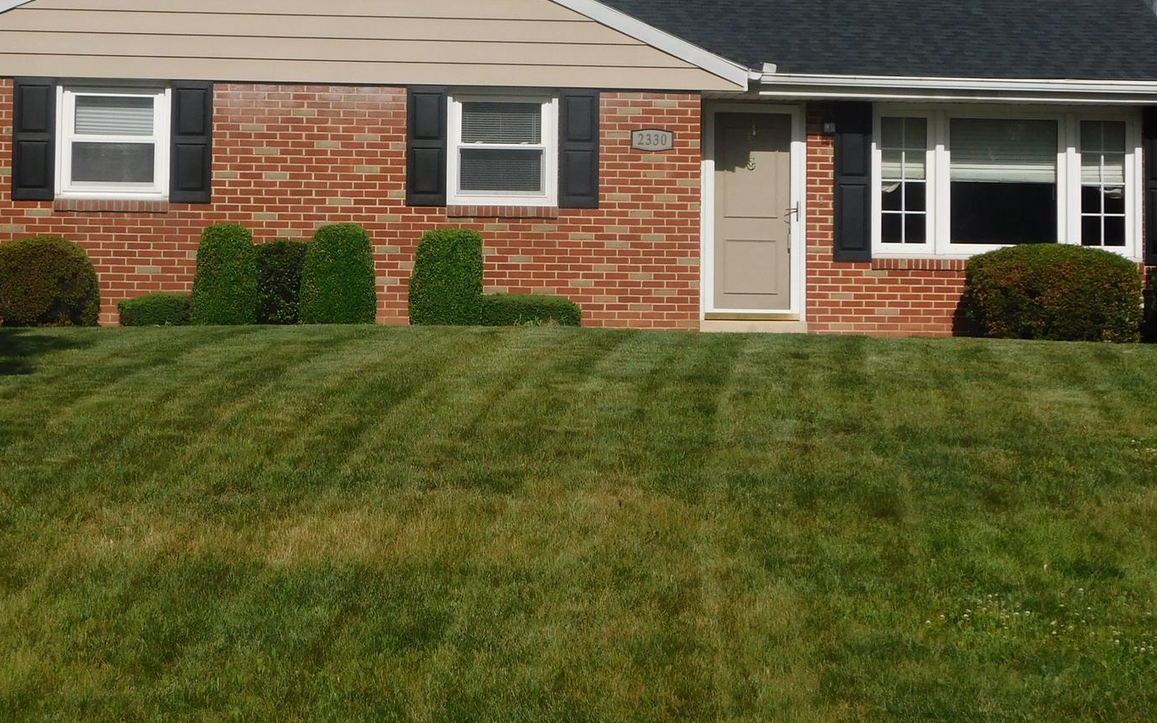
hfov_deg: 25.5
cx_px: 587
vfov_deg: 16.0
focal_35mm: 81
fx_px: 2554
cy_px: 154
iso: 125
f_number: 7.6
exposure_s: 1/500
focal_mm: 9
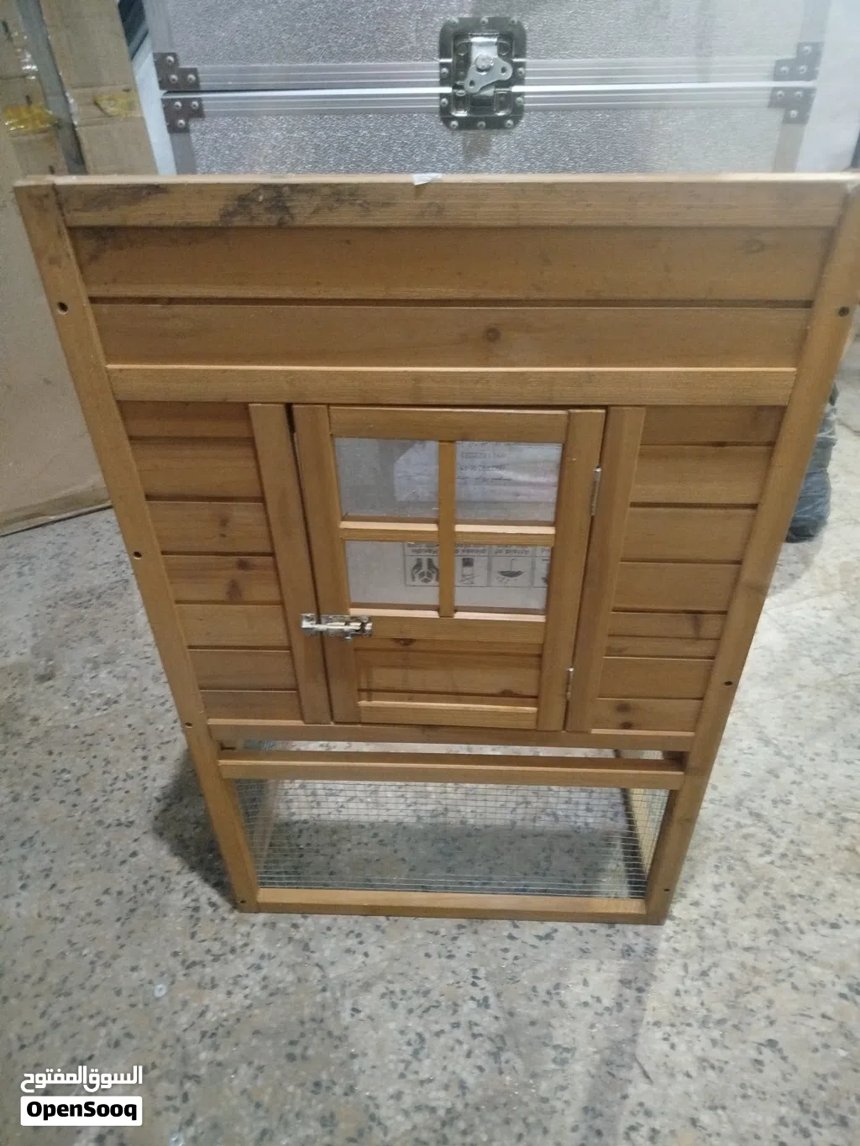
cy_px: 573
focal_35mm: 24
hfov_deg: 56.8
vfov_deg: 71.6
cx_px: 430
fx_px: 795
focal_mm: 5.31
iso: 1250
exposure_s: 1/17
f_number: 1.7
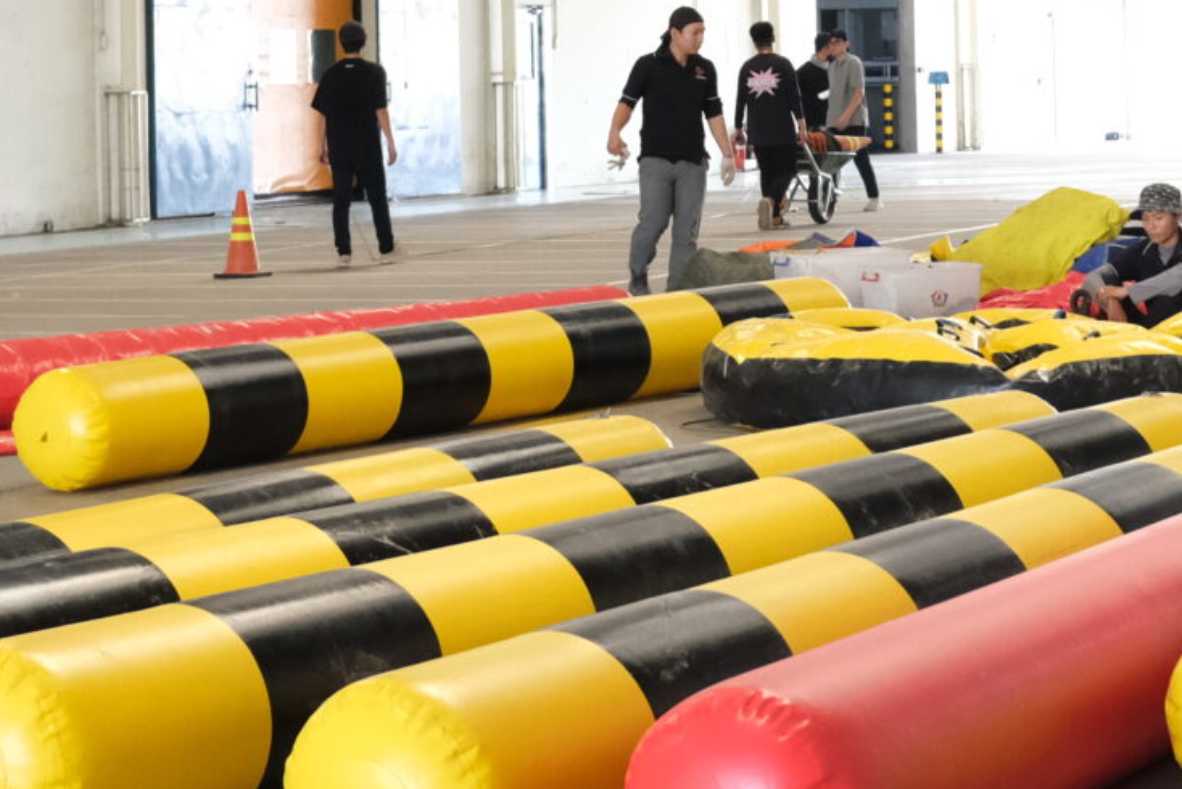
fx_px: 4007
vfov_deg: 11.0
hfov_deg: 16.7
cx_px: 815
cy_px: -167
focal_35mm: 122
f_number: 4
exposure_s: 1/250
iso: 3200
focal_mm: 23
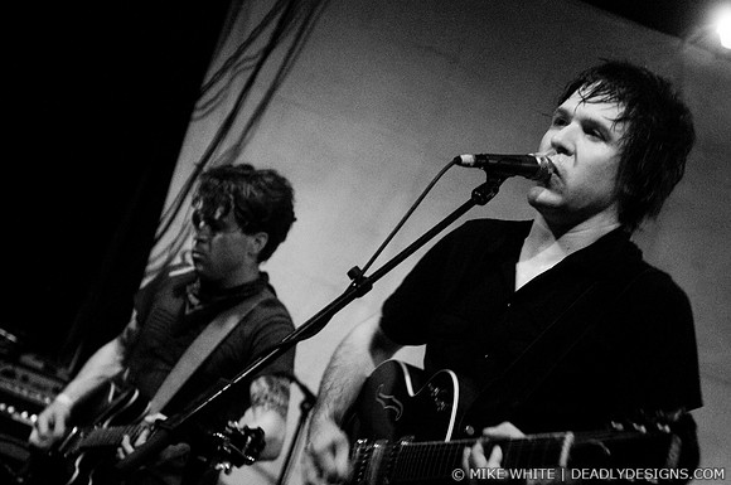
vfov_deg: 18.9
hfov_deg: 28.1
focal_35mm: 72
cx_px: 366
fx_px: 1460
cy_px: 242
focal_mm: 48
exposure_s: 1/50
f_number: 2.8
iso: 1250
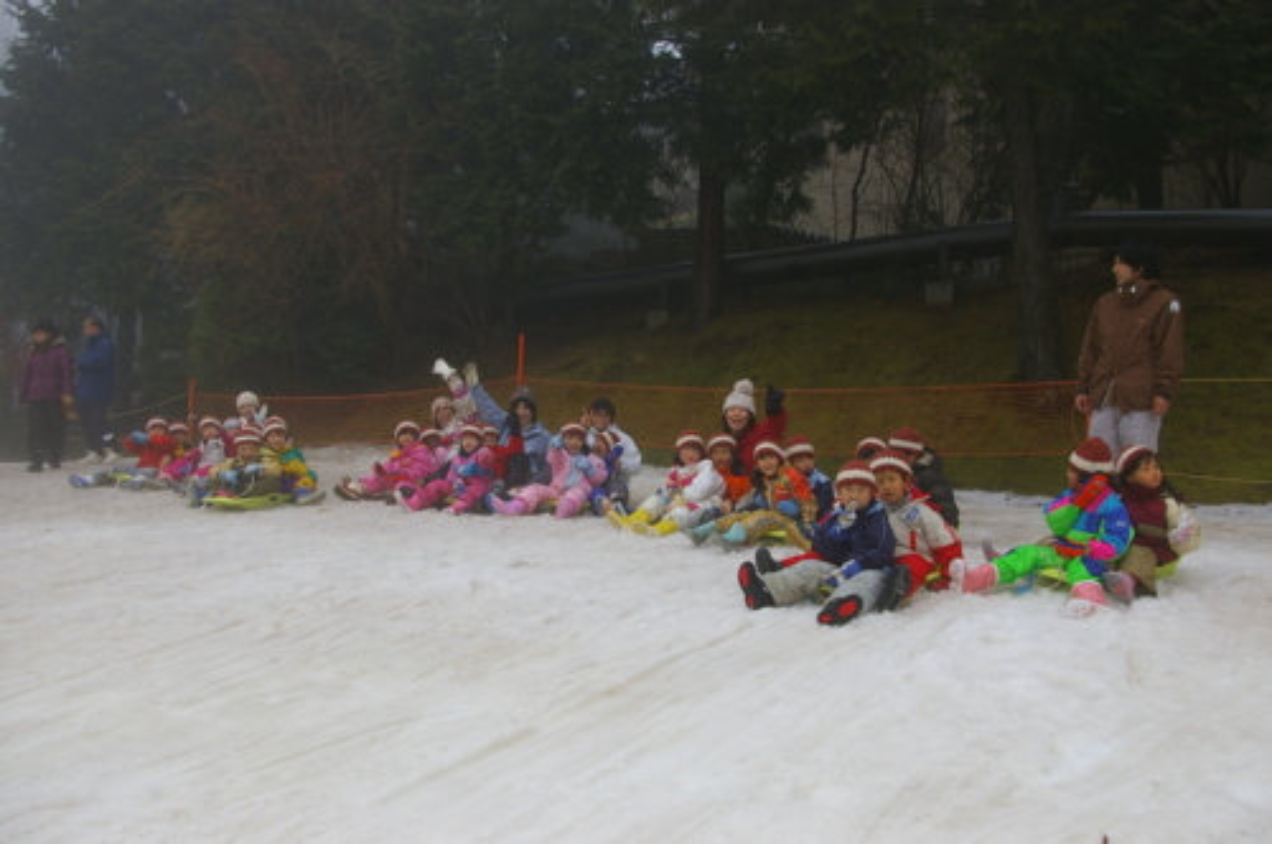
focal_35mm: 34
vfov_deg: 38.3
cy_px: 422
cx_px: 636
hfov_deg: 55.2
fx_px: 1217
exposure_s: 1/180
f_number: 6.7
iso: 200
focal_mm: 23
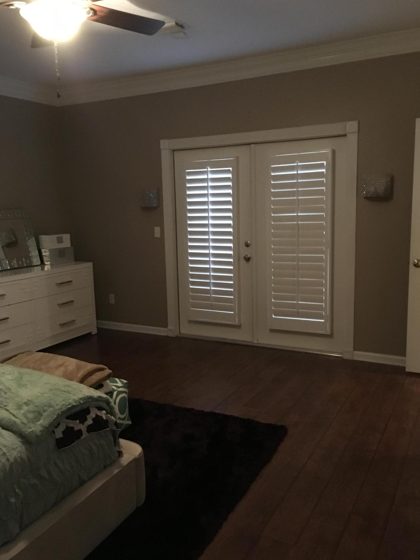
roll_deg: +1.5
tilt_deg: -9.7
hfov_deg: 46.8
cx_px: 209
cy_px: 284
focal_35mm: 30
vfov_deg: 60.0
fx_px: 485
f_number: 2.2
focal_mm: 4.15
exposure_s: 1/15
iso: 640
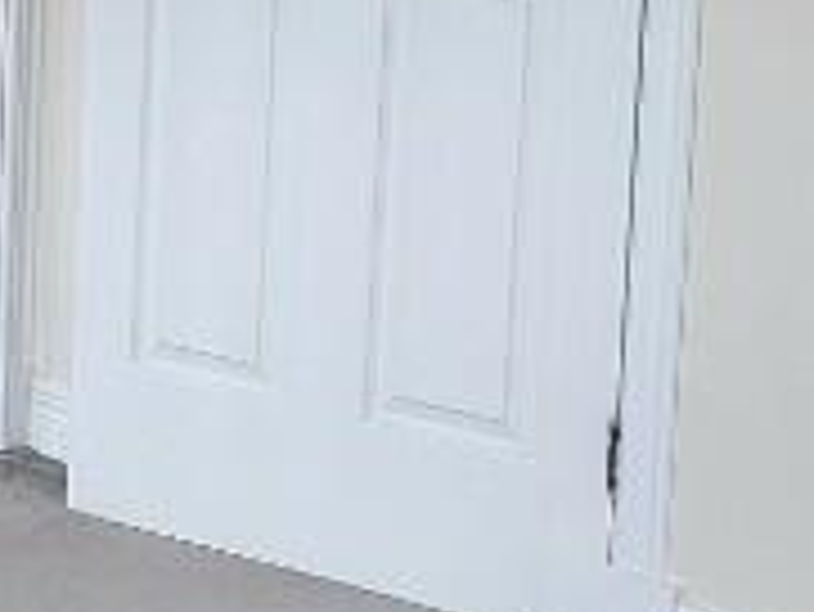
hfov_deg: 13.2
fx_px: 3200
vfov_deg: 10.7
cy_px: -184
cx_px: -616
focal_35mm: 136
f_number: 1.8
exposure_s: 1/100
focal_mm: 5
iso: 100
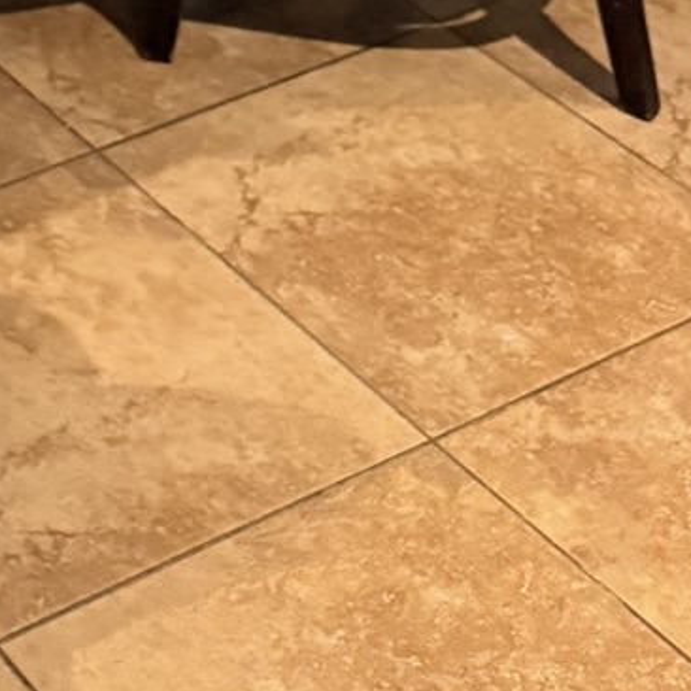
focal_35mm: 116
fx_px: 2620
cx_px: -506
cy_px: -848
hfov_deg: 13.6
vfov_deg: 12.5
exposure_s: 1/60
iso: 500
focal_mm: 6.76
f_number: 1.78
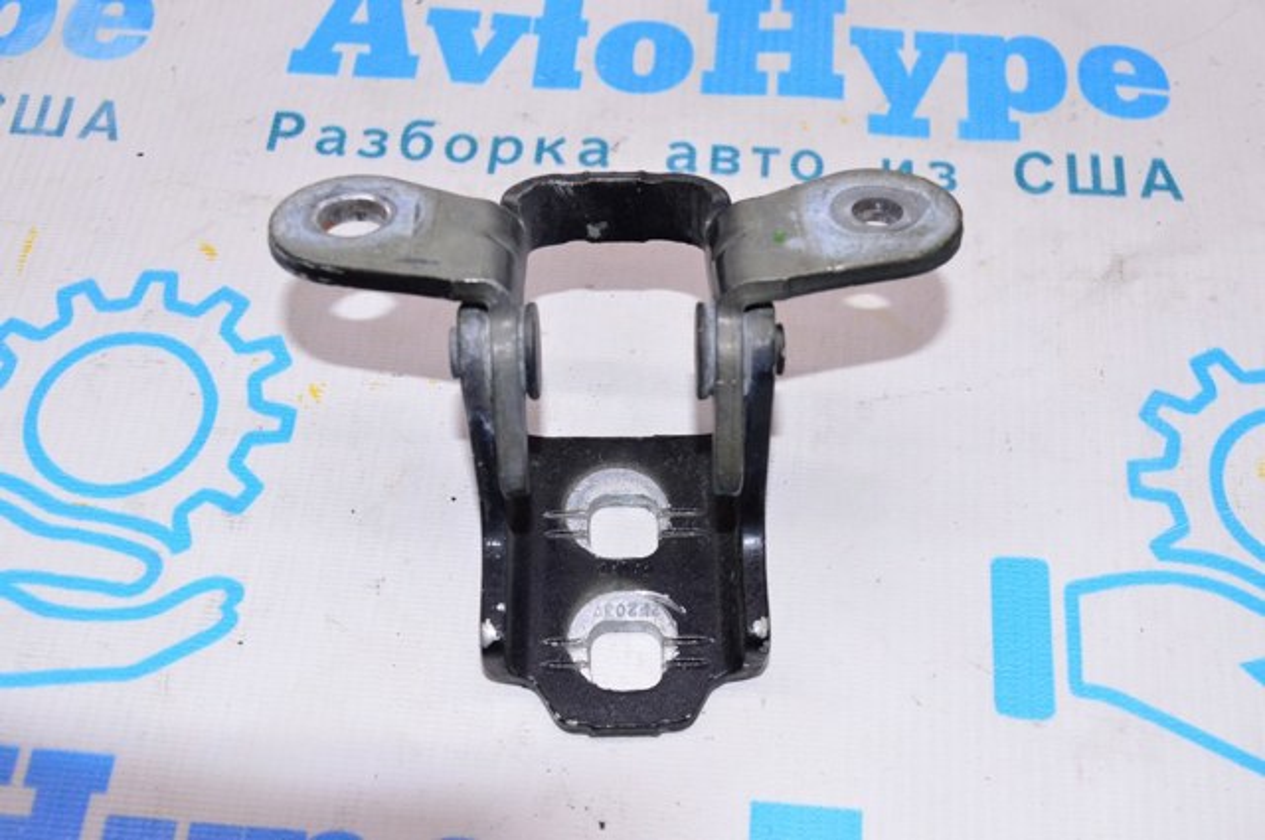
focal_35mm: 48
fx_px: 1685
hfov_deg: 41.2
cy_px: 420
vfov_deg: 28.0
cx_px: 632
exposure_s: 1/160
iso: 1600
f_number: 8
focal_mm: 32
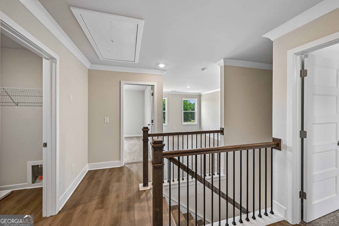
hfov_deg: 104.3
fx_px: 132
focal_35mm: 14
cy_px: 113
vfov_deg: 81.2
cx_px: 170
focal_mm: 14
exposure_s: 1/15
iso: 180
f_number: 8
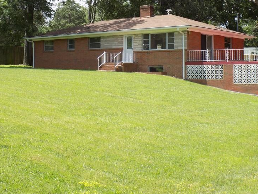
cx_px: 158
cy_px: 65
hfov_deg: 29.7
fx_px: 485
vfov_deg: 22.5
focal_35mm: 65
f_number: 3.7
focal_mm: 8.1
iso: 80
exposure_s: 1/250
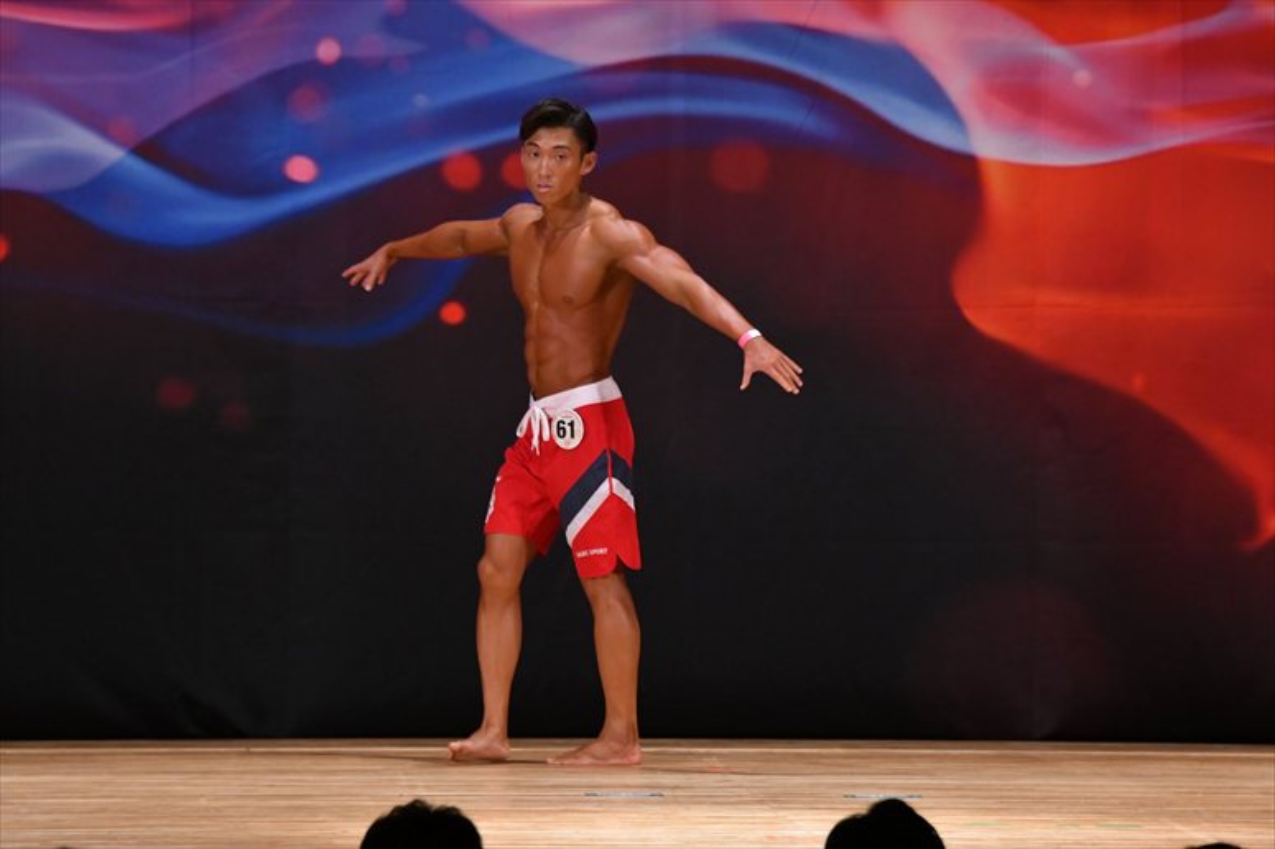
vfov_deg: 5.1
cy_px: 424
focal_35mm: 270
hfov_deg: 7.6
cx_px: 638
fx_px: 9558
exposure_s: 1/400
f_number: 5.6
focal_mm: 180
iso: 3200
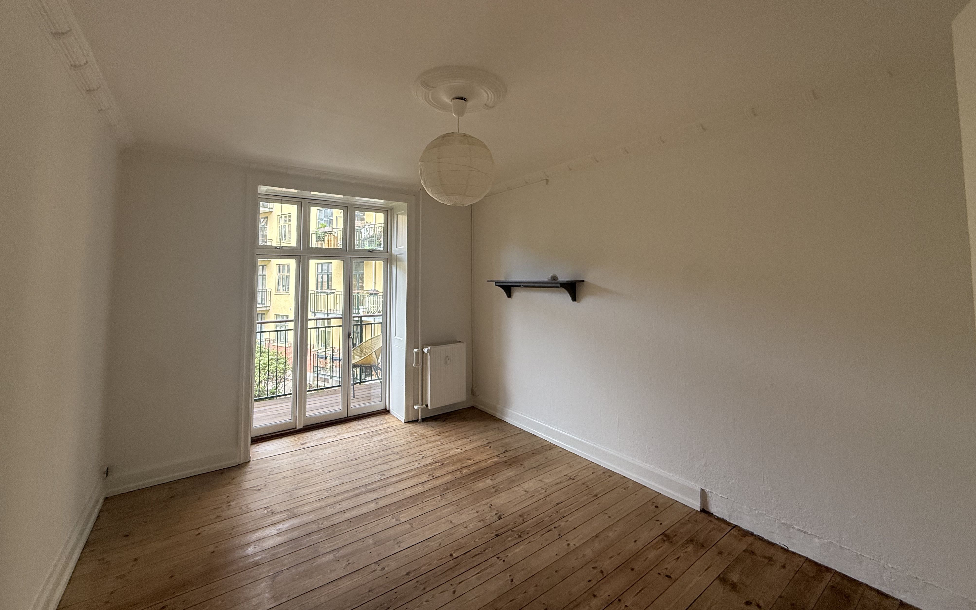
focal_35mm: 15
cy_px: 251
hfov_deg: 101.5
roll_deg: +1.1
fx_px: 399
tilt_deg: +4.1
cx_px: 484
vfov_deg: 74.2
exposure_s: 1/99
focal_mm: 2.22
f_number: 2.2
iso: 100
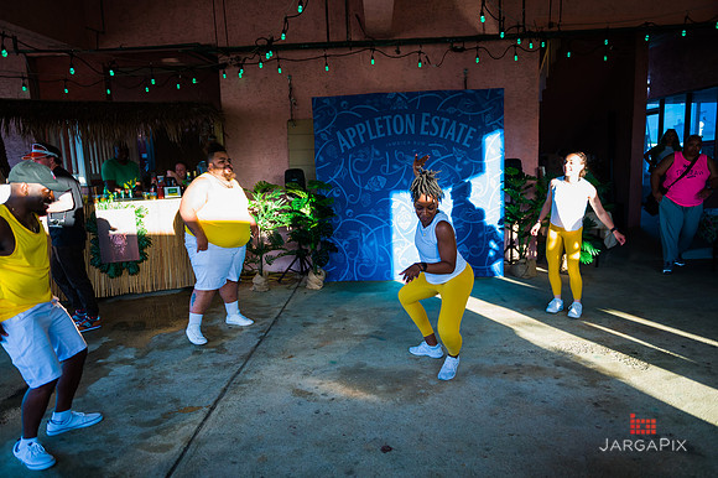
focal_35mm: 26
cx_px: 359
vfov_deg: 49.5
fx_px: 518
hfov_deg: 69.4
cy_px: 239
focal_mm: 26
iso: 800
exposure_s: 1/640
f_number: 3.2
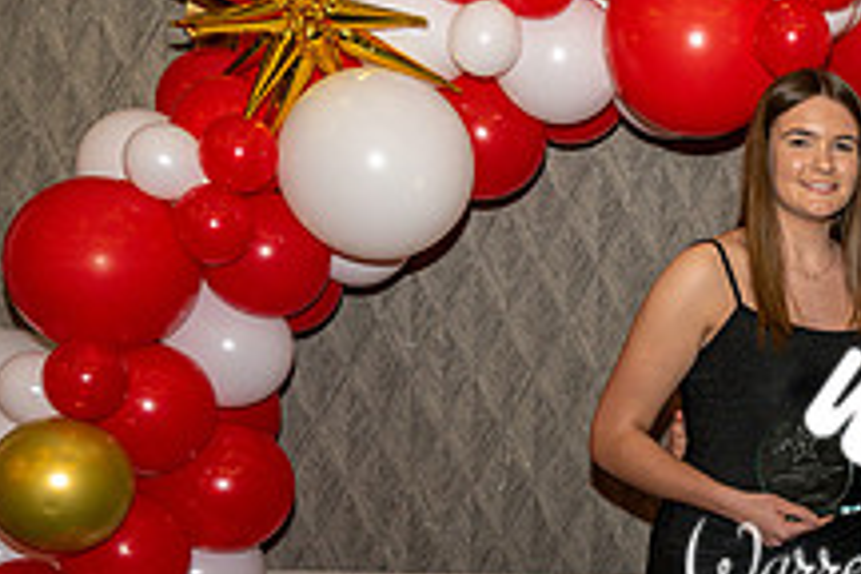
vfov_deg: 17.3
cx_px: 945
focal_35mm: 78
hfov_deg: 24.3
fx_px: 1865
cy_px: 500
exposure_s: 1/125
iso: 500
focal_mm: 29
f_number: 3.5
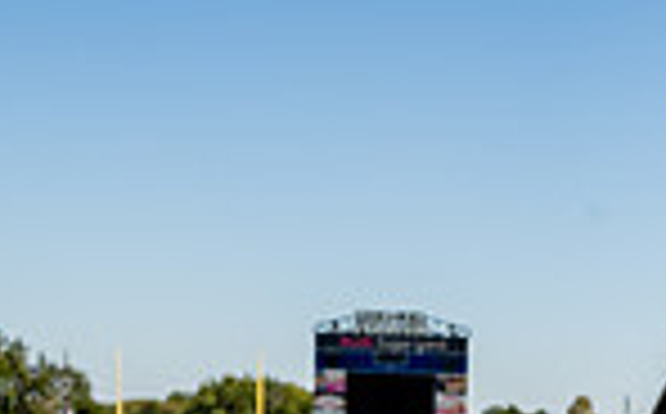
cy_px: 976
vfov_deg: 9.6
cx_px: 616
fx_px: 2193
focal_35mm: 121
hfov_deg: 17.0
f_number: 8
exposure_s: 1/250
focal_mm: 39
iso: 100
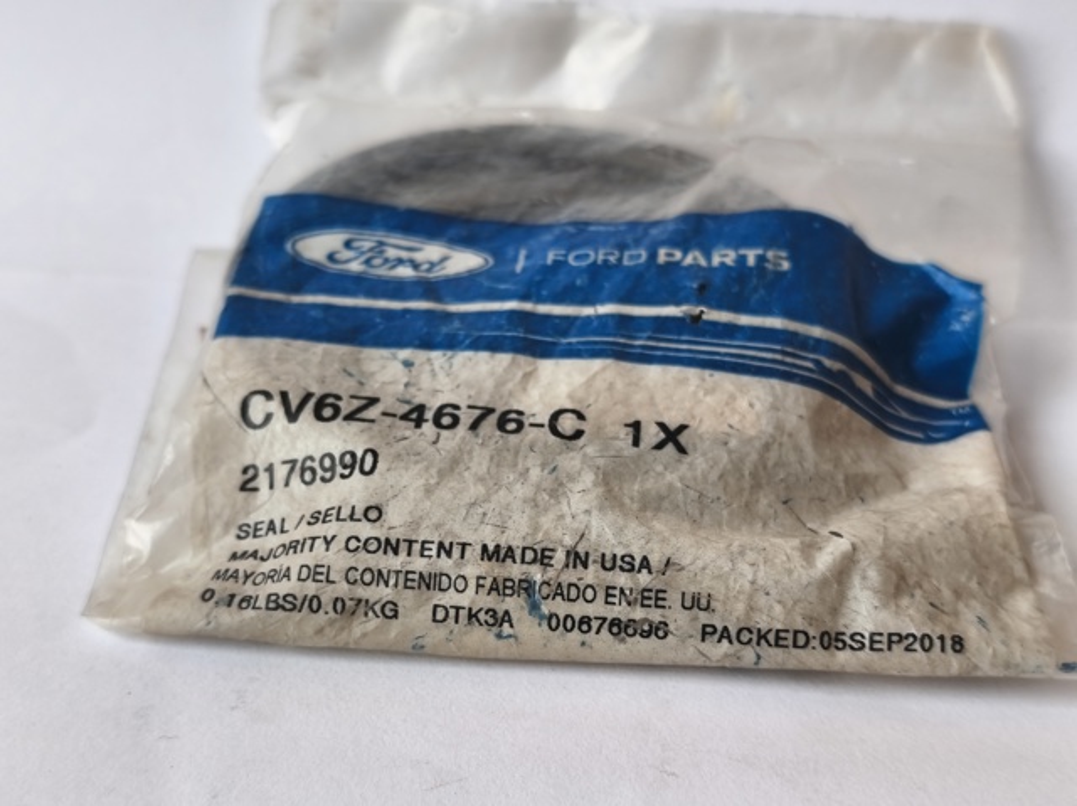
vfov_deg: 26.5
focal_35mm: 55
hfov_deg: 35.0
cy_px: 403
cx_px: 538
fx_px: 1710
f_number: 1.65
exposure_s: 1/100
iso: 160
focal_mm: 6.18
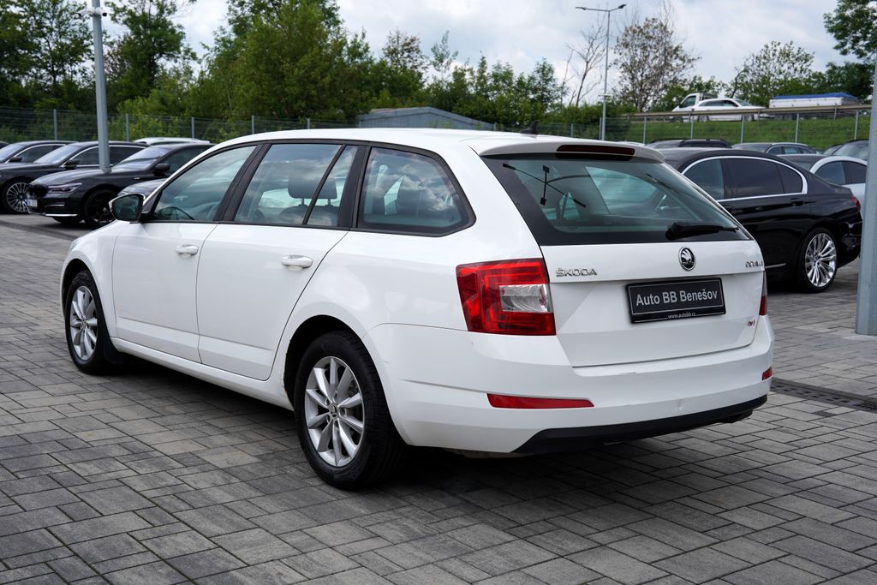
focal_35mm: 43
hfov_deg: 45.4
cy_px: 292
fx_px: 1048
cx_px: 438
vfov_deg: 31.2
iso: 100
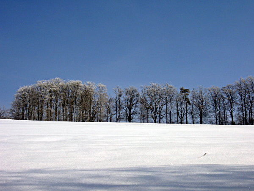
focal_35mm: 60
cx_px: 127
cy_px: 96
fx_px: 440
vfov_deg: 24.4
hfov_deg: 32.2
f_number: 6.4
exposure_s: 1/800
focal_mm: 9.9
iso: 50
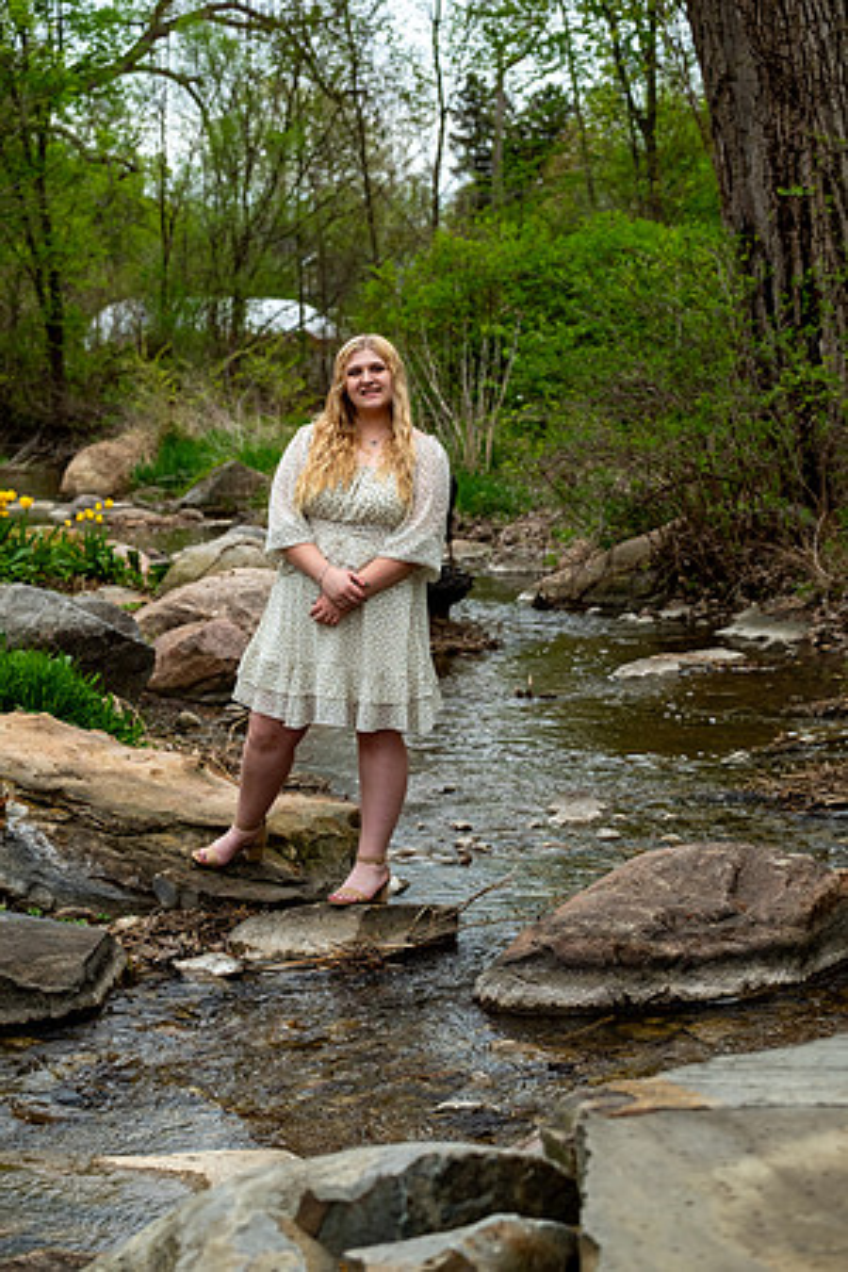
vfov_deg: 27.0
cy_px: 636
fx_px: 2650
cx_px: 424
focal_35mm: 75
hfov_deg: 18.2
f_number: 4
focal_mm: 50
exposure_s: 1/400
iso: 250
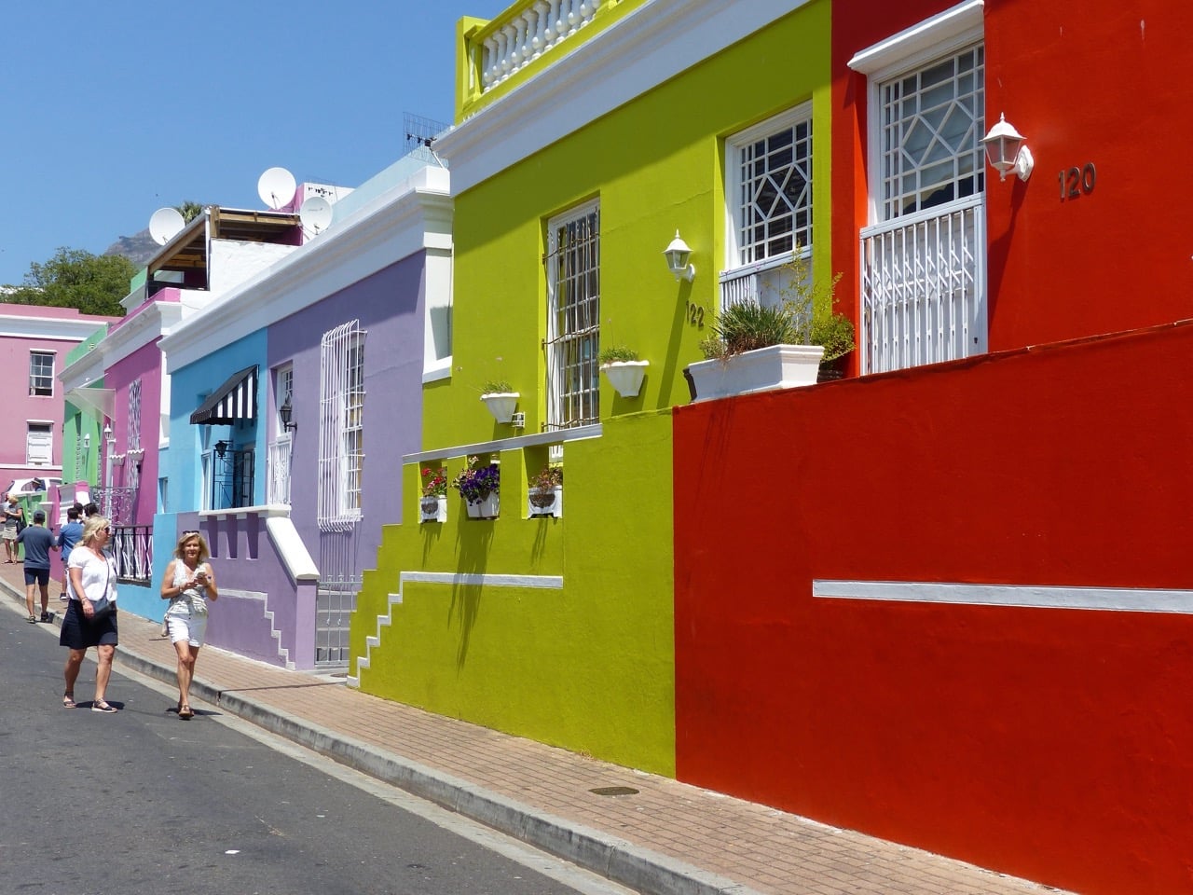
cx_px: 596
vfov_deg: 32.2
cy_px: 448
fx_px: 1551
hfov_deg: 42.1
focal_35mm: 45
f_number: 4
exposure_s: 1/1300
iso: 100
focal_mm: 8.1
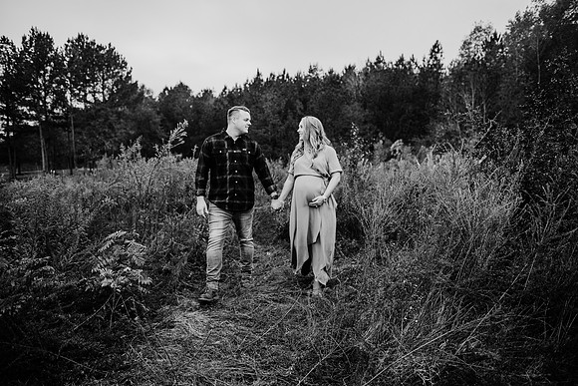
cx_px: 289
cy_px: 193
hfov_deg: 73.7
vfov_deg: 53.2
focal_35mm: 24
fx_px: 385
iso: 400
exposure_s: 1/250
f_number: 2.5
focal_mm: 24
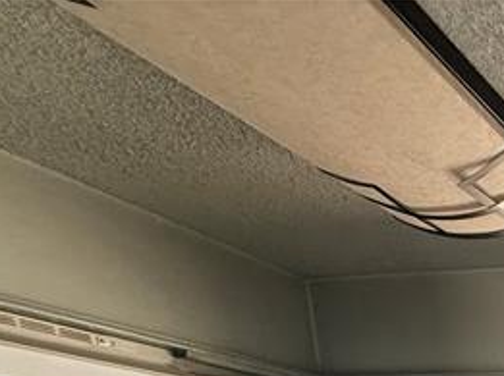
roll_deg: -0.6
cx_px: 751
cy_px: 739
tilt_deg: -15.2
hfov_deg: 26.0
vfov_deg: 18.3
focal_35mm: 55
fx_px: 800
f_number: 2.2
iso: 320
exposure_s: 1/99
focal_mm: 2.22
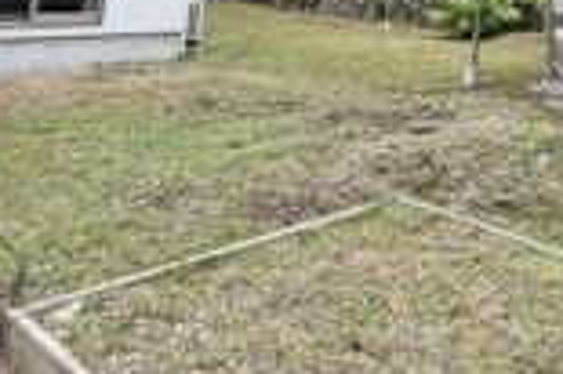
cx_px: 516
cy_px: -187
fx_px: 734
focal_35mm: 47
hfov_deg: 38.8
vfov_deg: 23.1
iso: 64
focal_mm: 2.22
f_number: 2.2
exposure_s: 1/388
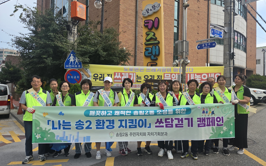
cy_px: 78
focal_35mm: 25
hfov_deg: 72.5
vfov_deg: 49.2
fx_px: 181
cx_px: 135
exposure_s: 1/2140
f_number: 1.8
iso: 80
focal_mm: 5.4
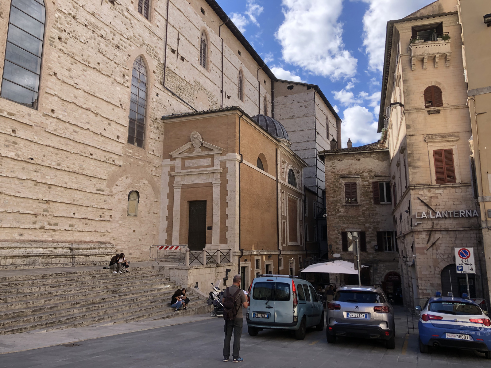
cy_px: 184
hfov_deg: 63.4
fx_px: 397
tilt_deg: +10.4
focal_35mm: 28
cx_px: 246
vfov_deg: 49.7
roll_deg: +1.0
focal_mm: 4
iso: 20
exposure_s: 1/838
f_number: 1.8
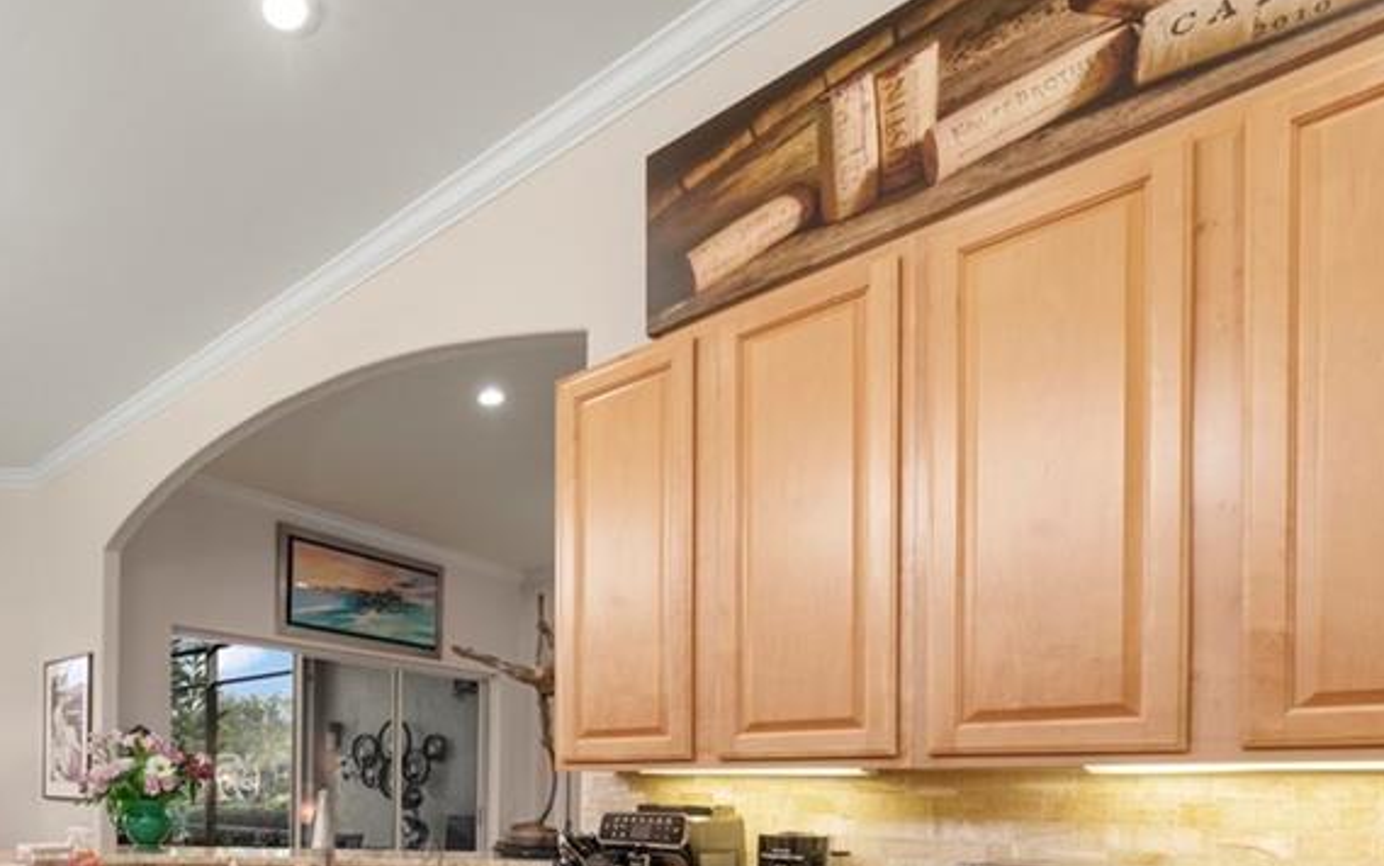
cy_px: 785
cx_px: 341
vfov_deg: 49.0
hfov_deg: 73.8
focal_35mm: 22
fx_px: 830
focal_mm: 12
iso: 400
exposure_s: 1/2
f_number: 10
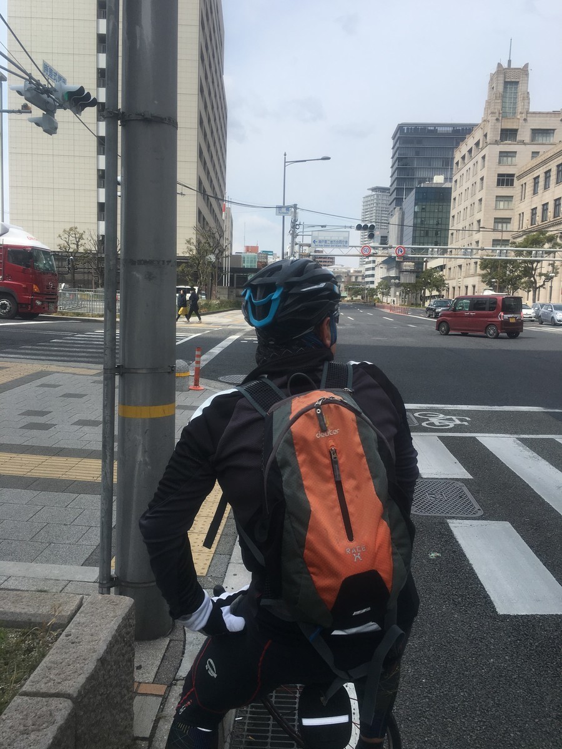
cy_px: 374
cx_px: 281
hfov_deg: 48.2
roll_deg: -1.5
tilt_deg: -5.4
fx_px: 628
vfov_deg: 61.7
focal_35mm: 29
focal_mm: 4.15
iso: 25
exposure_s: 1/1709
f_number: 2.2
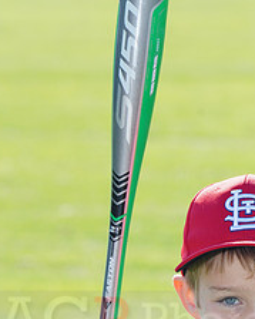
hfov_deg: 3.5
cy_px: 310
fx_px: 4182
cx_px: 244
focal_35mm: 443
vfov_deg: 4.4
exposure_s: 1/200
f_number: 9
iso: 200
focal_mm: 182
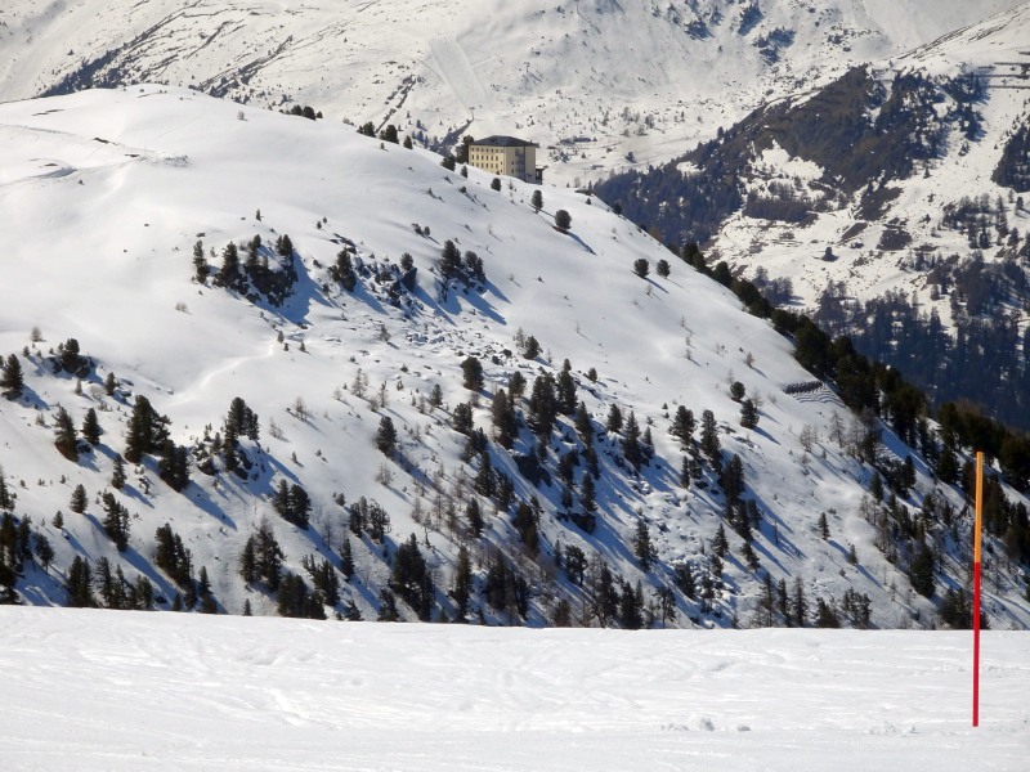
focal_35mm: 178
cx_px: 515
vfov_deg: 8.3
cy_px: 386
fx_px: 5296
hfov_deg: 11.1
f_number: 5.6
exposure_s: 1/1250
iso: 80
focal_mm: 30.42
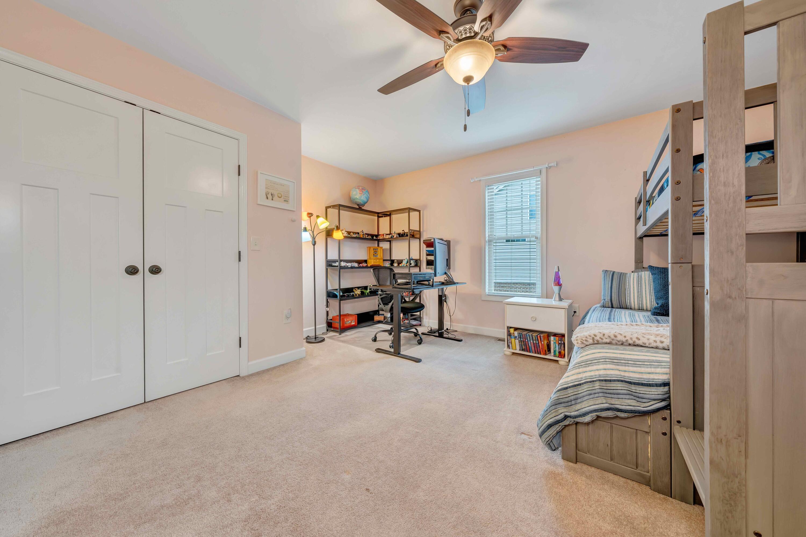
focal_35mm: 12
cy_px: 268
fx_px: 269
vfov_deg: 90.0
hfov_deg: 112.6
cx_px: 403
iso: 400
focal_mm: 12
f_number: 9
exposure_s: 1/3.33
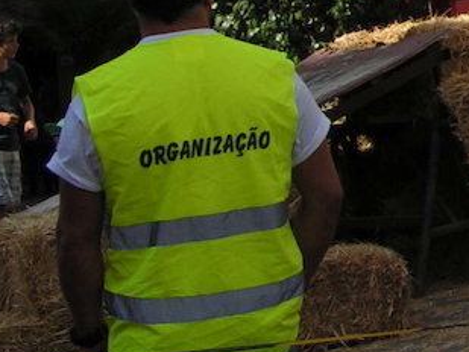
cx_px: 729
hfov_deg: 14.5
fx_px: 1708
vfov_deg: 11.4
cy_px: -138
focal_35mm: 126
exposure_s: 1/320
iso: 50
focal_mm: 6.3
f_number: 5.6
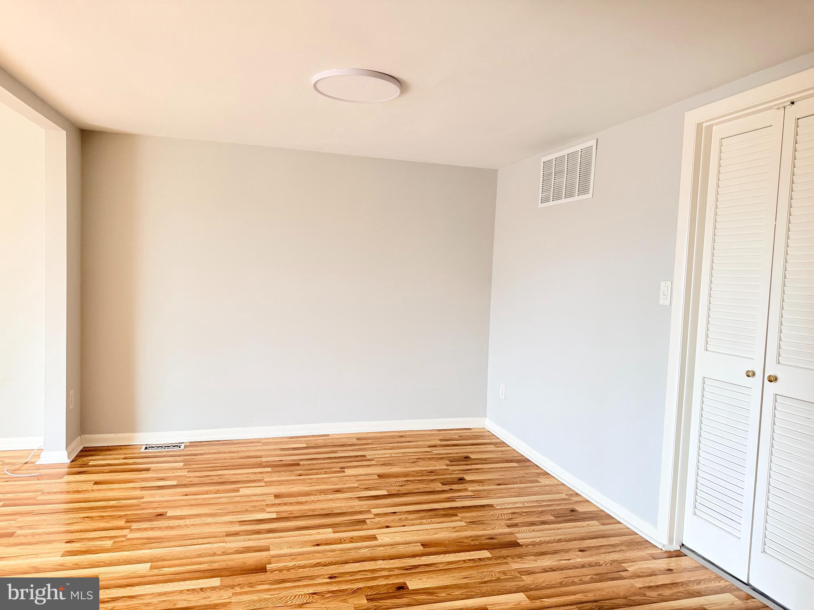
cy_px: 305
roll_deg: -2.0
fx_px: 564
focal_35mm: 24
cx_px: 407
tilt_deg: -4.2
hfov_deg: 71.6
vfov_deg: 56.8
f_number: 1.78
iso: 250
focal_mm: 6.76
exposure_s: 1/60
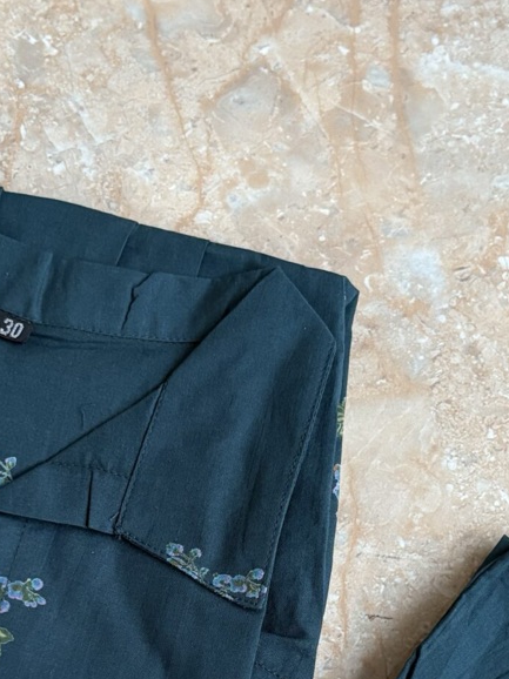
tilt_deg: -76.8
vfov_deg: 26.2
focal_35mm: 72
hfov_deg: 20.4
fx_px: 1413
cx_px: 206
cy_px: 601
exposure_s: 1/50
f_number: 1.6
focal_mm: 5.96
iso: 200
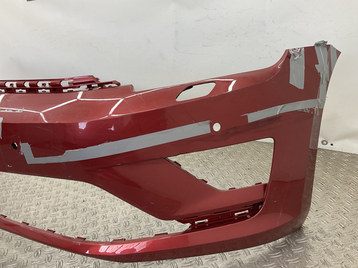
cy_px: 139
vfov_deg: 42.9
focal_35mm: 33
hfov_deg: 55.3
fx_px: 341
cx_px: 167
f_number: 1.8
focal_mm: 3
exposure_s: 1/100
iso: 20
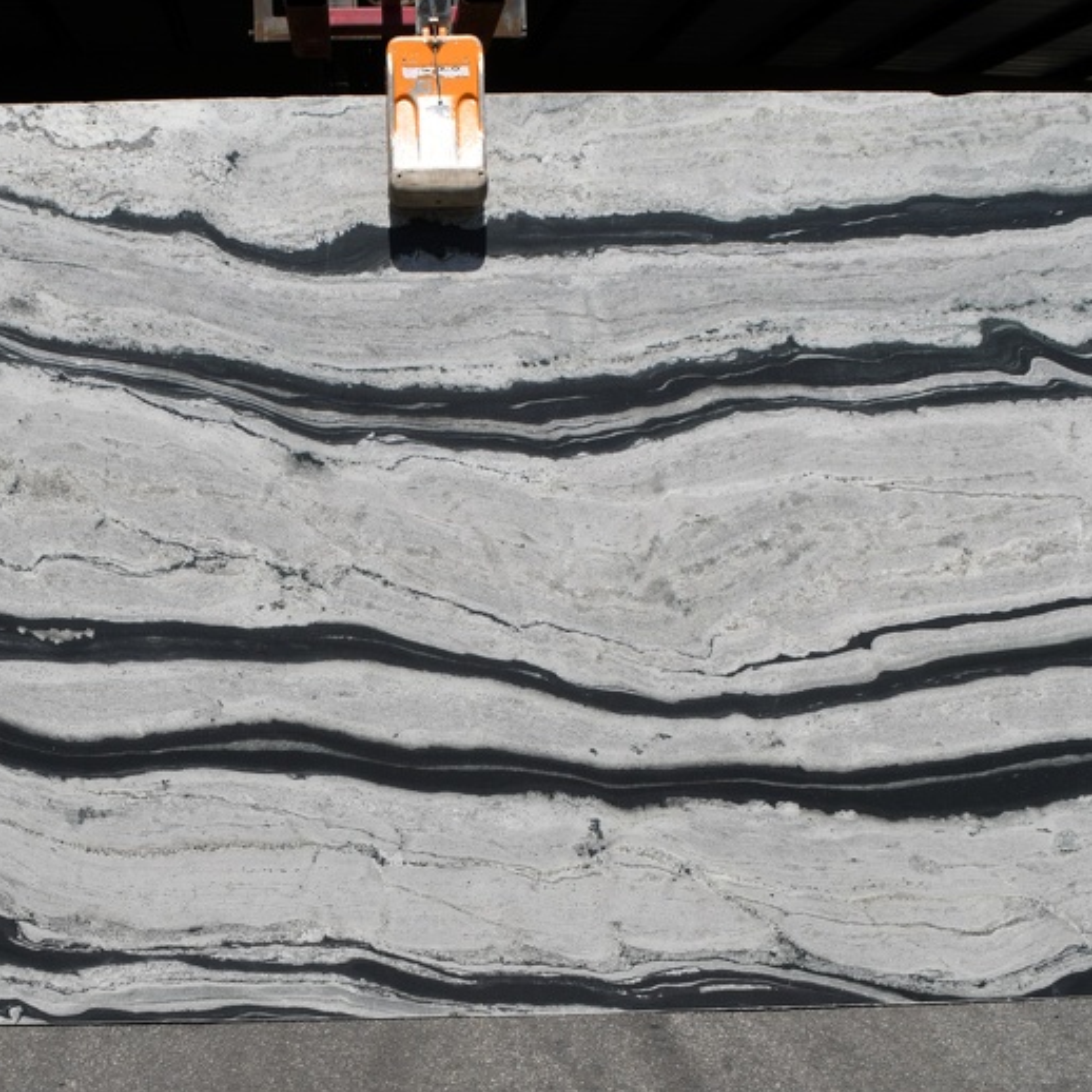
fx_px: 1392
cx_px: 415
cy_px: 540
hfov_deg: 42.5
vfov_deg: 42.8
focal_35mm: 39
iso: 100
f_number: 11
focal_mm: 20
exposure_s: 1/250
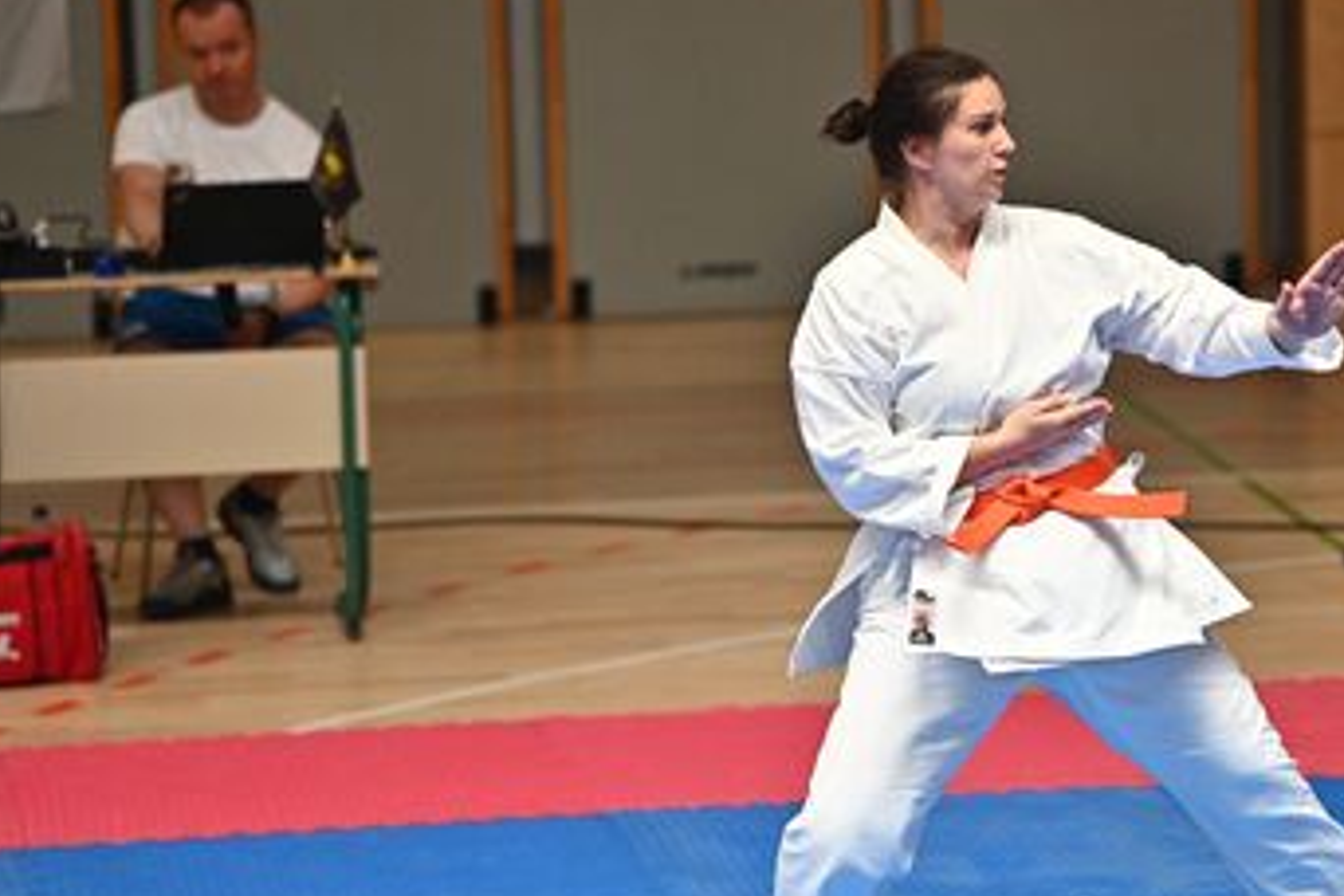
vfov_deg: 6.0
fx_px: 8586
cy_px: 409
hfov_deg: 8.9
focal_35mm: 230
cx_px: 821
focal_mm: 175
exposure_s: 1/5000
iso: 2000
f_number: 2.8
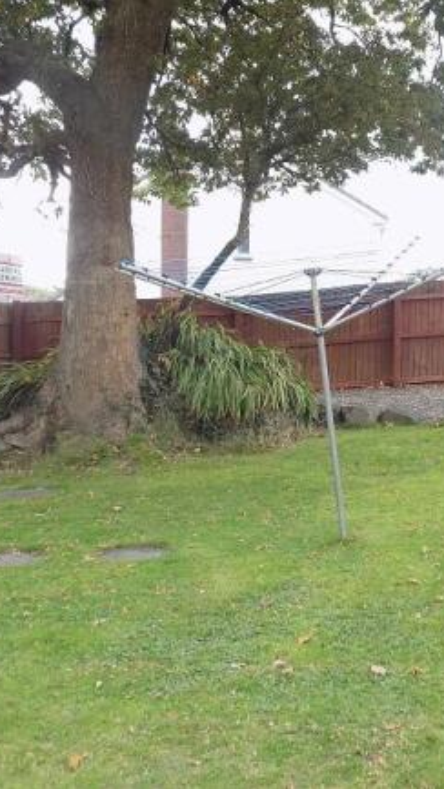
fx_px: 920
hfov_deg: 26.4
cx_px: 388
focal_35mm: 44
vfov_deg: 46.4
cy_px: 394
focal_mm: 5.3
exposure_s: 1/40
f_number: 3.3
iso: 80
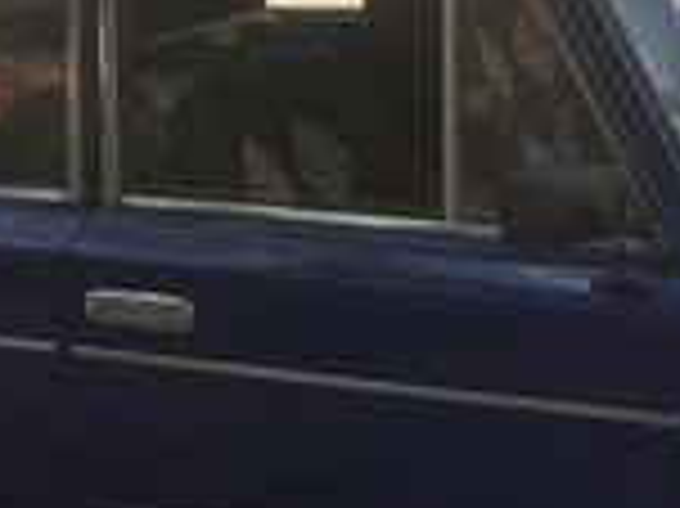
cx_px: 491
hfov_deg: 15.5
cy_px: 600
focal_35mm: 127
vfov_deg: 11.4
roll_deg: +1.9
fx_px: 2493
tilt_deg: -24.3
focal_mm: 4.15
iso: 32
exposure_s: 1/402
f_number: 2.2
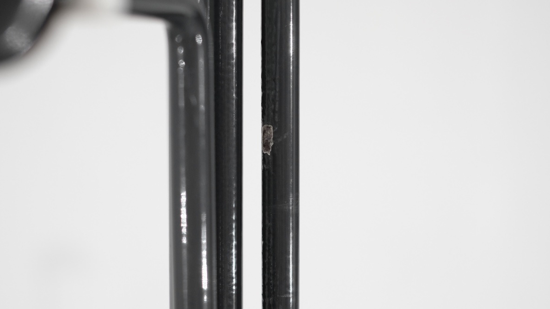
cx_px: 274
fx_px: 817
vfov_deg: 21.4
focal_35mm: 56
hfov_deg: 37.2
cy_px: 150
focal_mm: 35
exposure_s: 1/210
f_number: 2.8
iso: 800
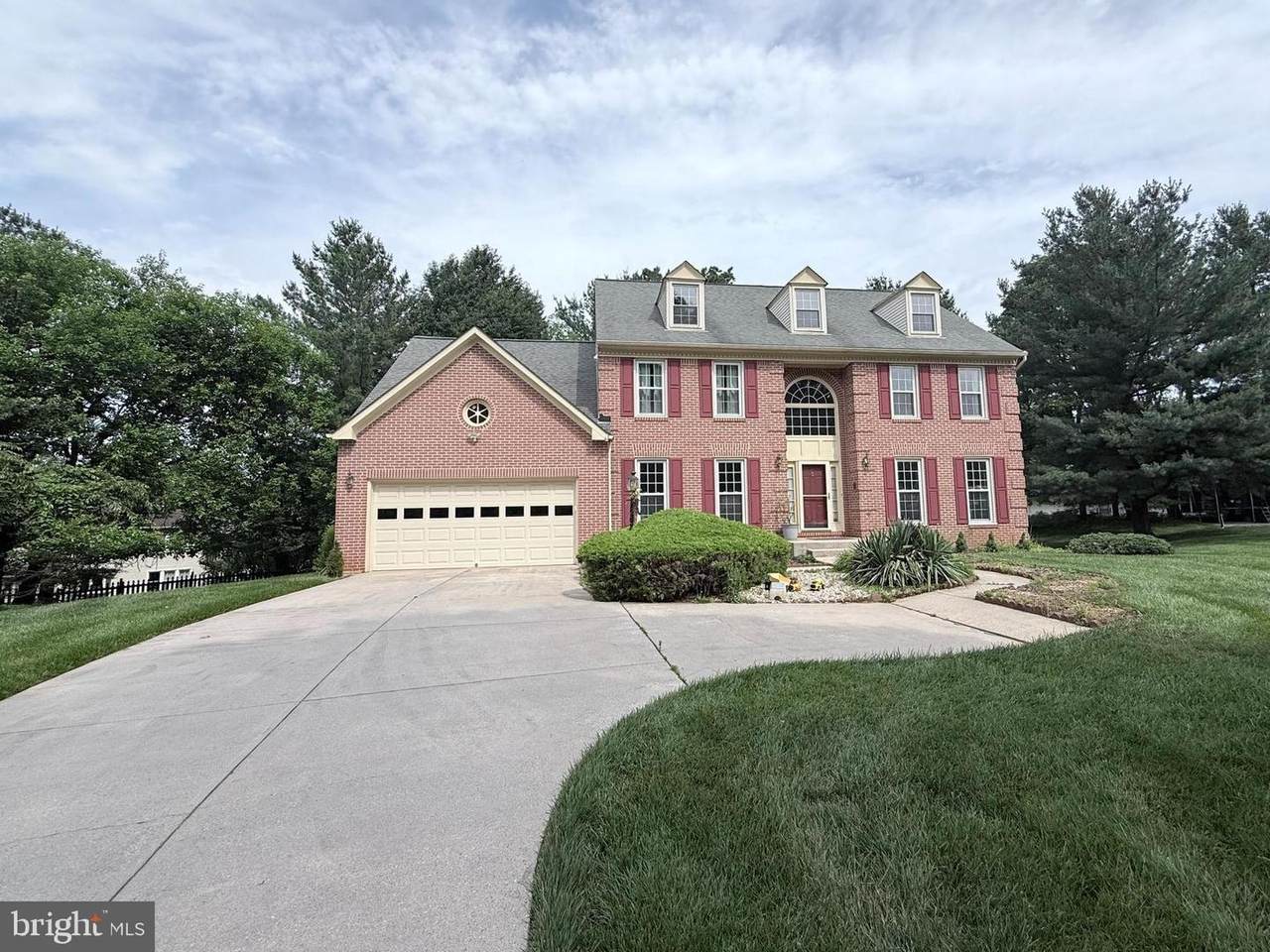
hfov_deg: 102.1
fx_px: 514
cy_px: 476
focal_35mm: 14
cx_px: 635
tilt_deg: +6.3
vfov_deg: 85.7
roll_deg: +1.0
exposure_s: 1/2320
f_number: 2.2
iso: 50
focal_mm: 2.22
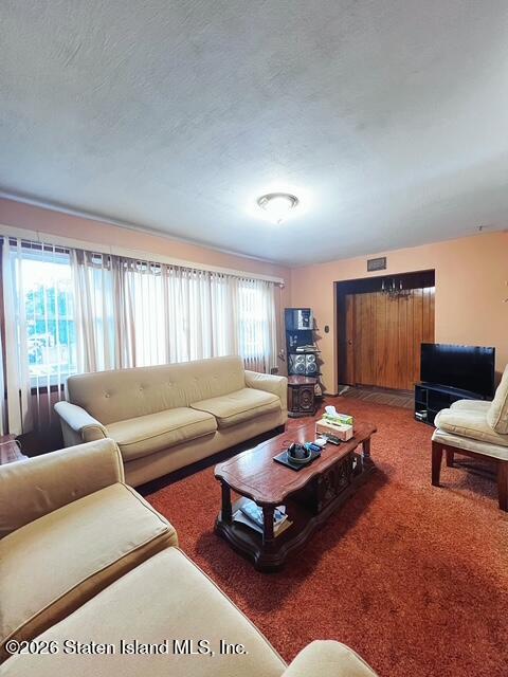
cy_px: 338
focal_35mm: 13
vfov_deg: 106.2
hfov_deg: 89.9
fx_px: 254
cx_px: 254
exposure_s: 1/40
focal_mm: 1.57
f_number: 1.8
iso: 1000
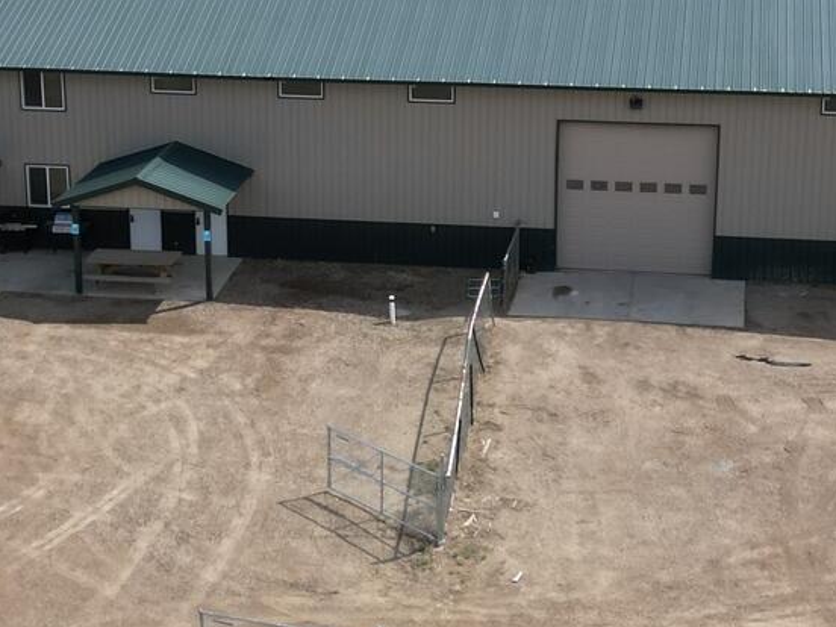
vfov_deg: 16.9
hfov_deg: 22.5
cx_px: 397
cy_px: 226
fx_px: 2101
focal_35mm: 87
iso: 100
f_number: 1.7
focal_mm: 6.72
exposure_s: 1/3000
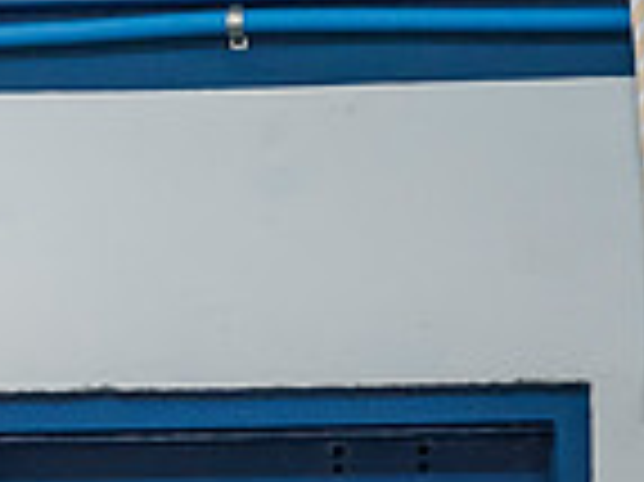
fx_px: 22604
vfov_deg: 1.2
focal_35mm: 1216
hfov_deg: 1.6
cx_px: -567
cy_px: 137
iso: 1000
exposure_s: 1/400
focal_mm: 150
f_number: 2.8
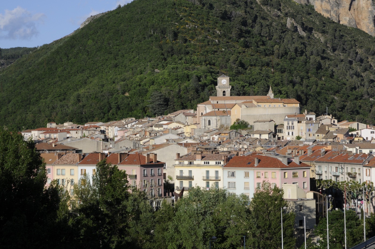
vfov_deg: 13.0
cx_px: 188
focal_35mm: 105
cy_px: 124
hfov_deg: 19.5
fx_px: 1092
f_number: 10
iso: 250
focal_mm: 70
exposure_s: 1/400
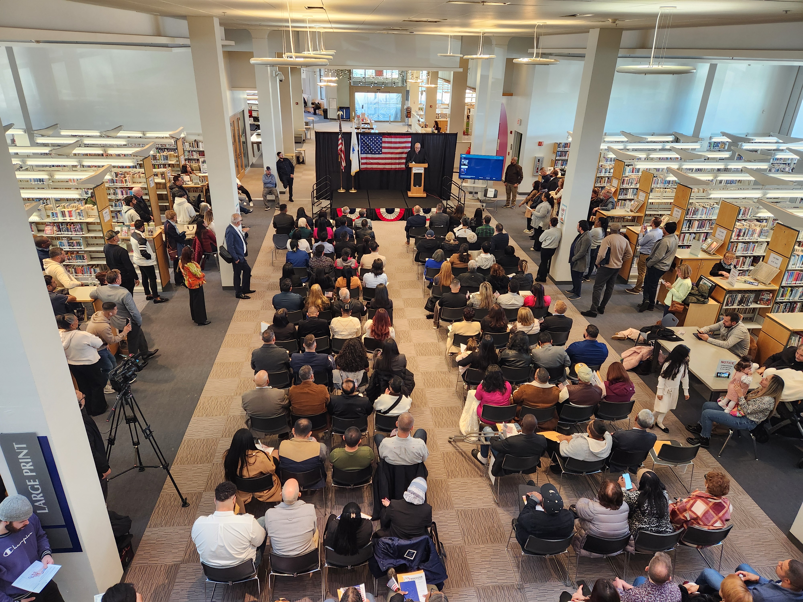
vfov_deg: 58.9
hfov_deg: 73.9
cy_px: 301
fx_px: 534
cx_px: 402
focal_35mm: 23
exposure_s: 1/120
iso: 320
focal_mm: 5.4
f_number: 1.8
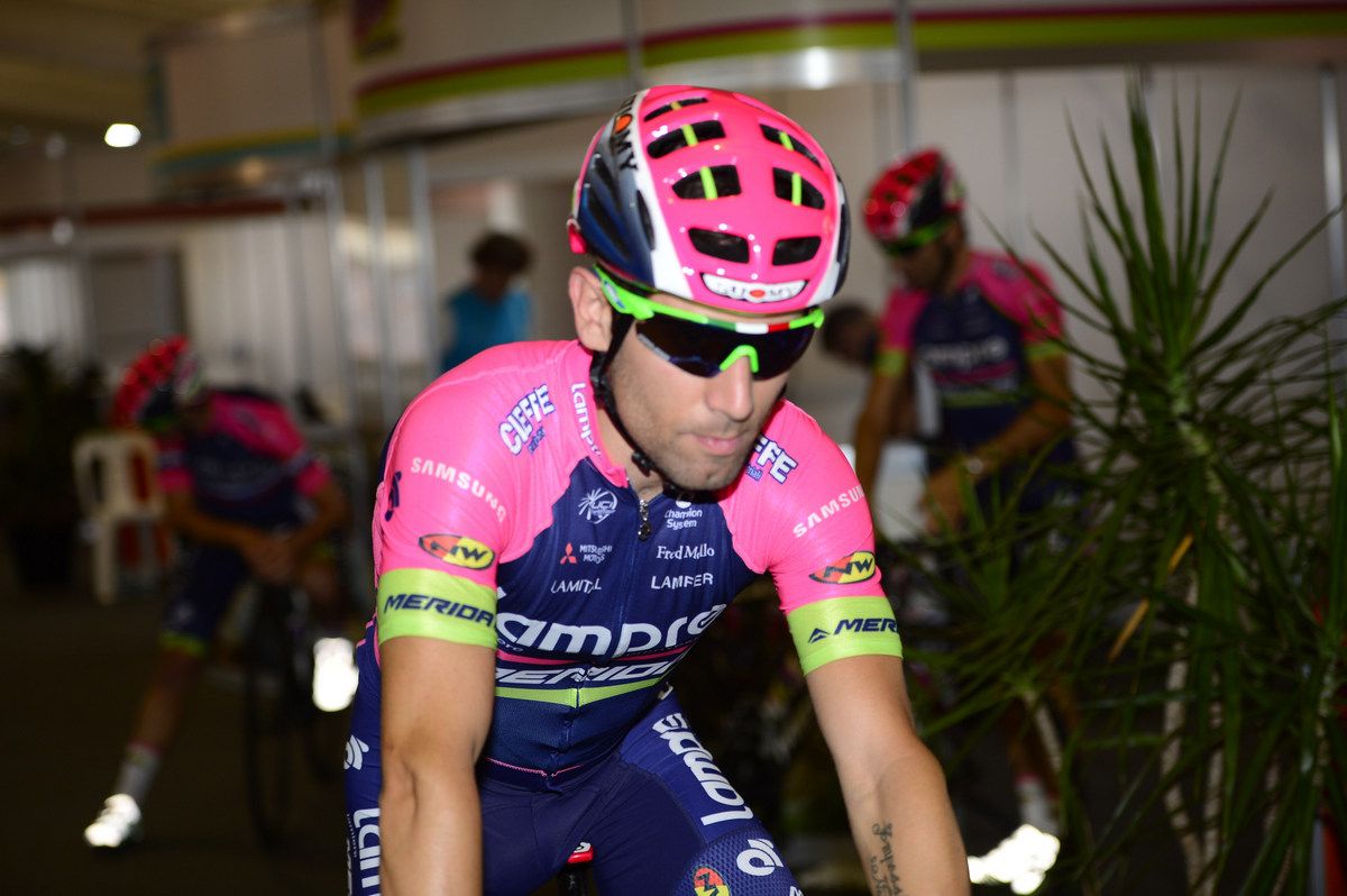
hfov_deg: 28.9
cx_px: 674
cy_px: 448
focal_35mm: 70
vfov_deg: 19.4
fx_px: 2617
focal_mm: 70
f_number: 2.8
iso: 400
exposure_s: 1/250
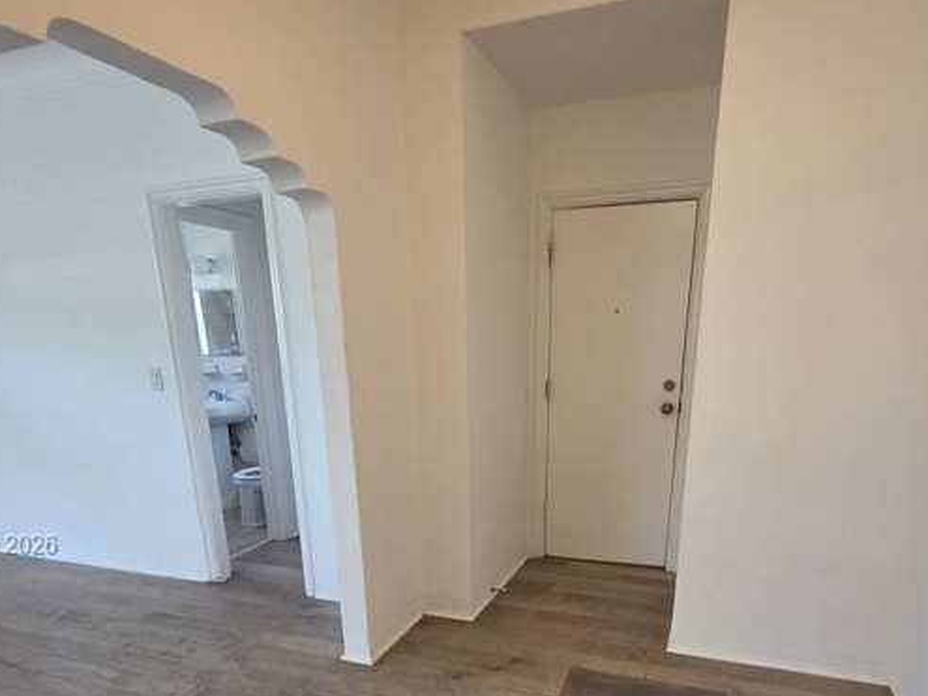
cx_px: 497
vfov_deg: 59.0
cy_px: 546
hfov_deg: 78.9
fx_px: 563
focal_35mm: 21
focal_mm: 2.2
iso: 250
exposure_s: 1/60
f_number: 2.2
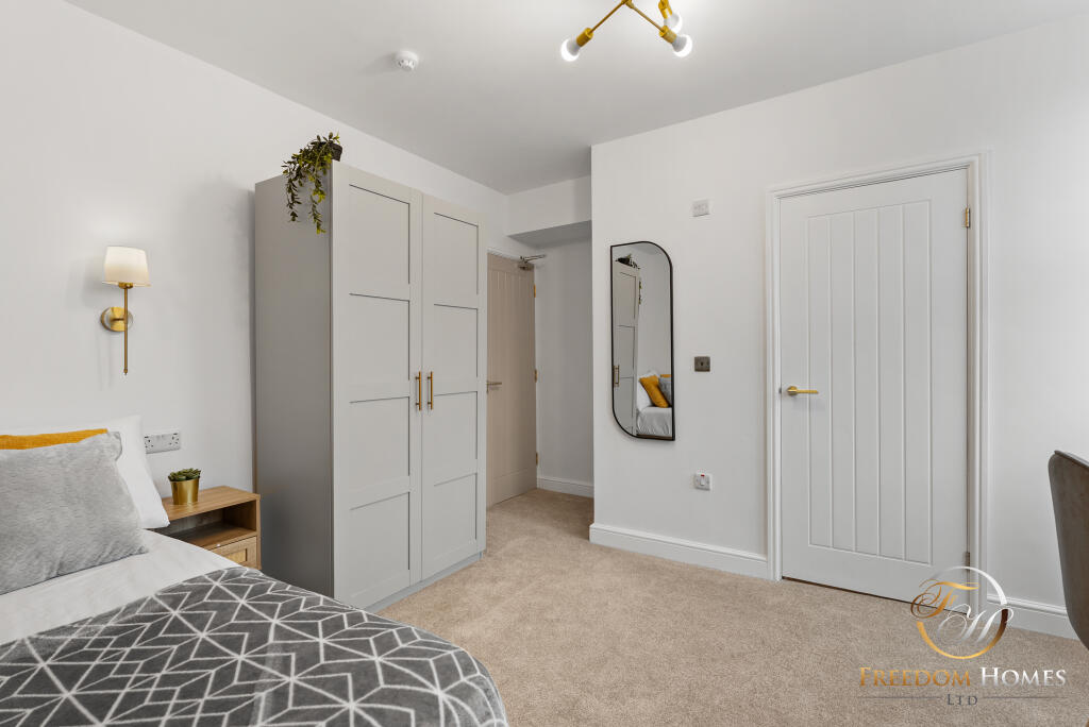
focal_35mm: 16
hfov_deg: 95.3
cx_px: 544
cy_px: 364
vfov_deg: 72.5
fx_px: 496
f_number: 5.6
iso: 500
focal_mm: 16.4
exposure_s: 1/100
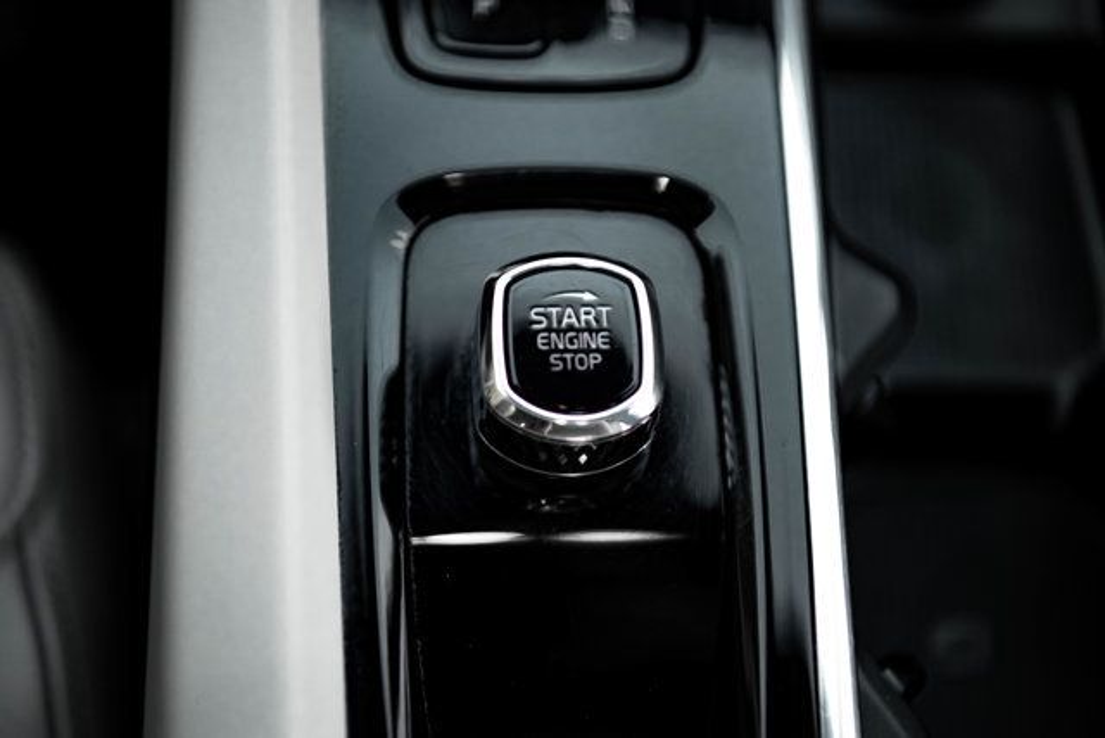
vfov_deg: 24.6
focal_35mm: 55
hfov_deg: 36.2
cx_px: 552
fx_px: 1688
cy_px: 369
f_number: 2.8
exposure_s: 1/200
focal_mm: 55
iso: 1250
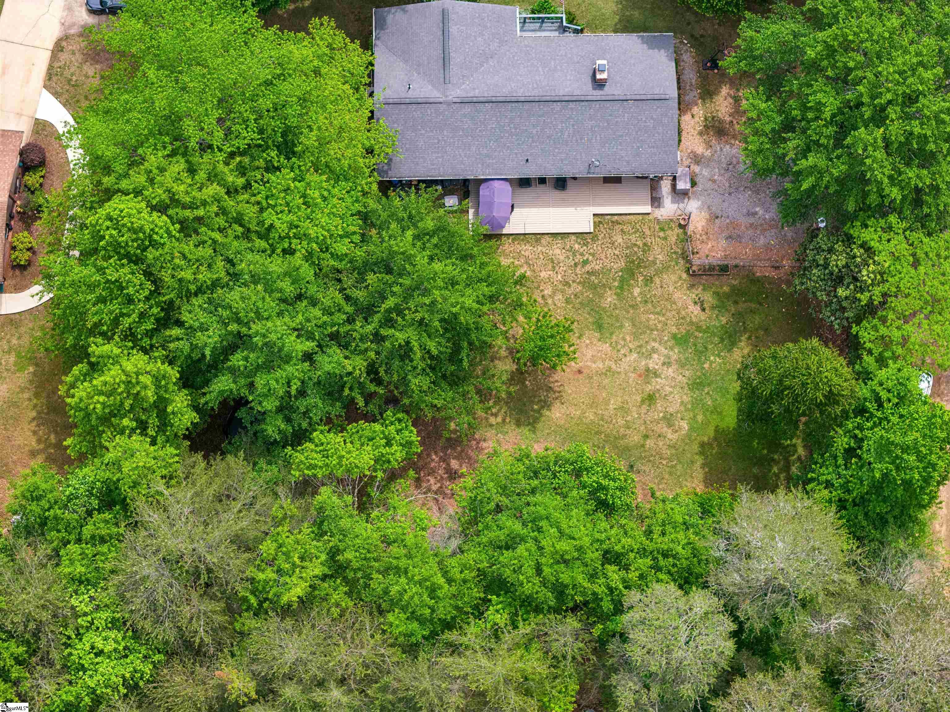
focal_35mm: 70
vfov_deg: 21.0
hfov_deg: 27.8
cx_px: 475
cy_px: 356
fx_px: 1921
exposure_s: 1/80
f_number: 2.8
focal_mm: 19.4
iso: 100
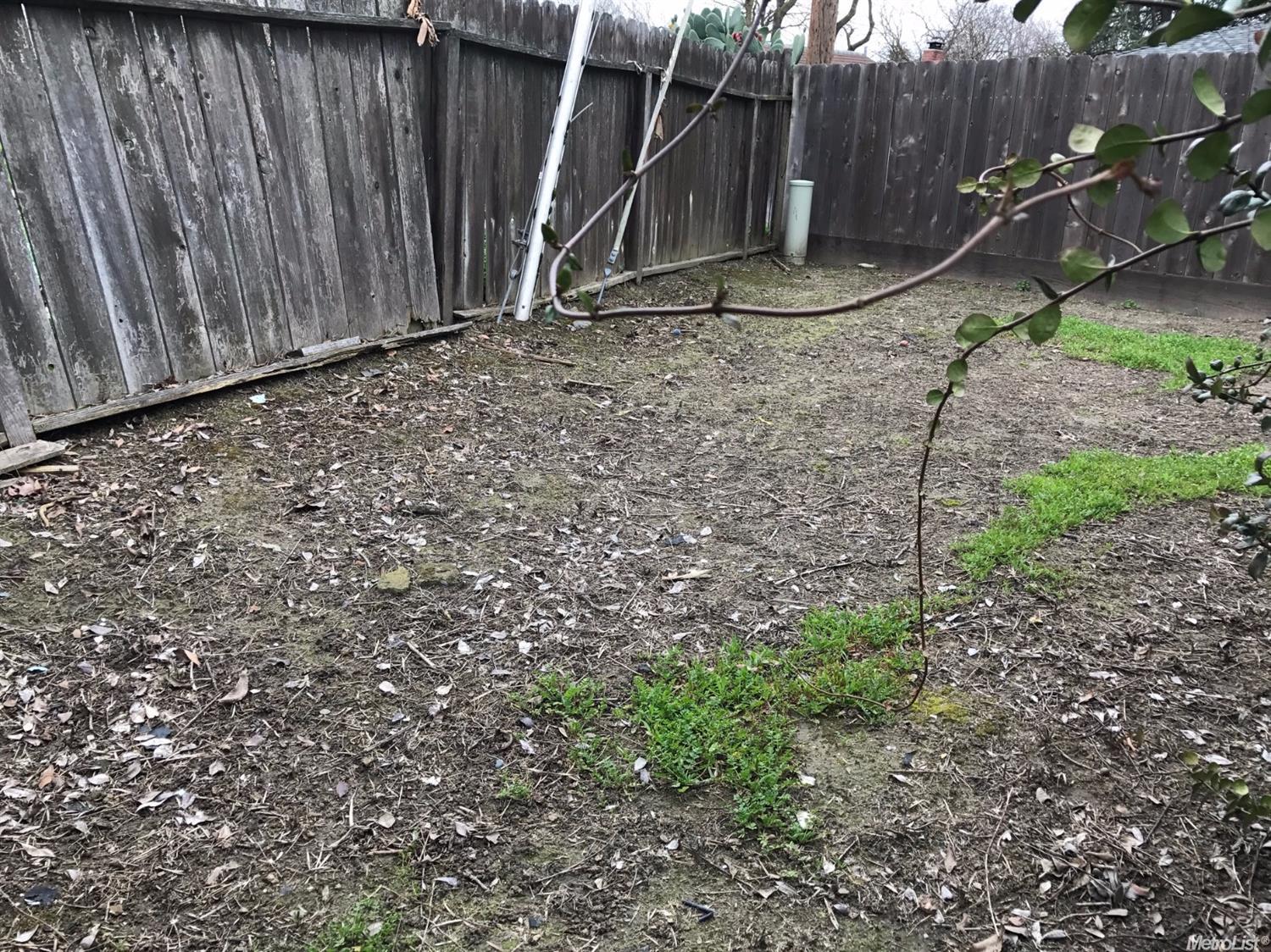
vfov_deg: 49.7
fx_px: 1028
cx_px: 636
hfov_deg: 63.5
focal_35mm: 28
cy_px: 476
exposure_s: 1/394
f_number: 1.8
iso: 20
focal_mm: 3.99
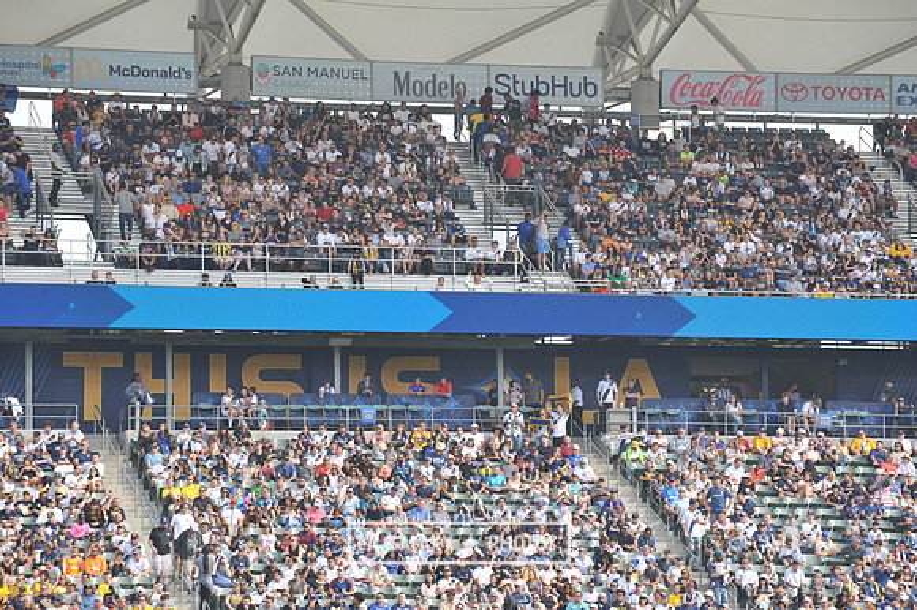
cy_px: 305
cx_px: 458
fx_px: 4073
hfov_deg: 12.8
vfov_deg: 8.6
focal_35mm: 160
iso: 200
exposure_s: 1/200
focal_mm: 160
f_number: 7.1
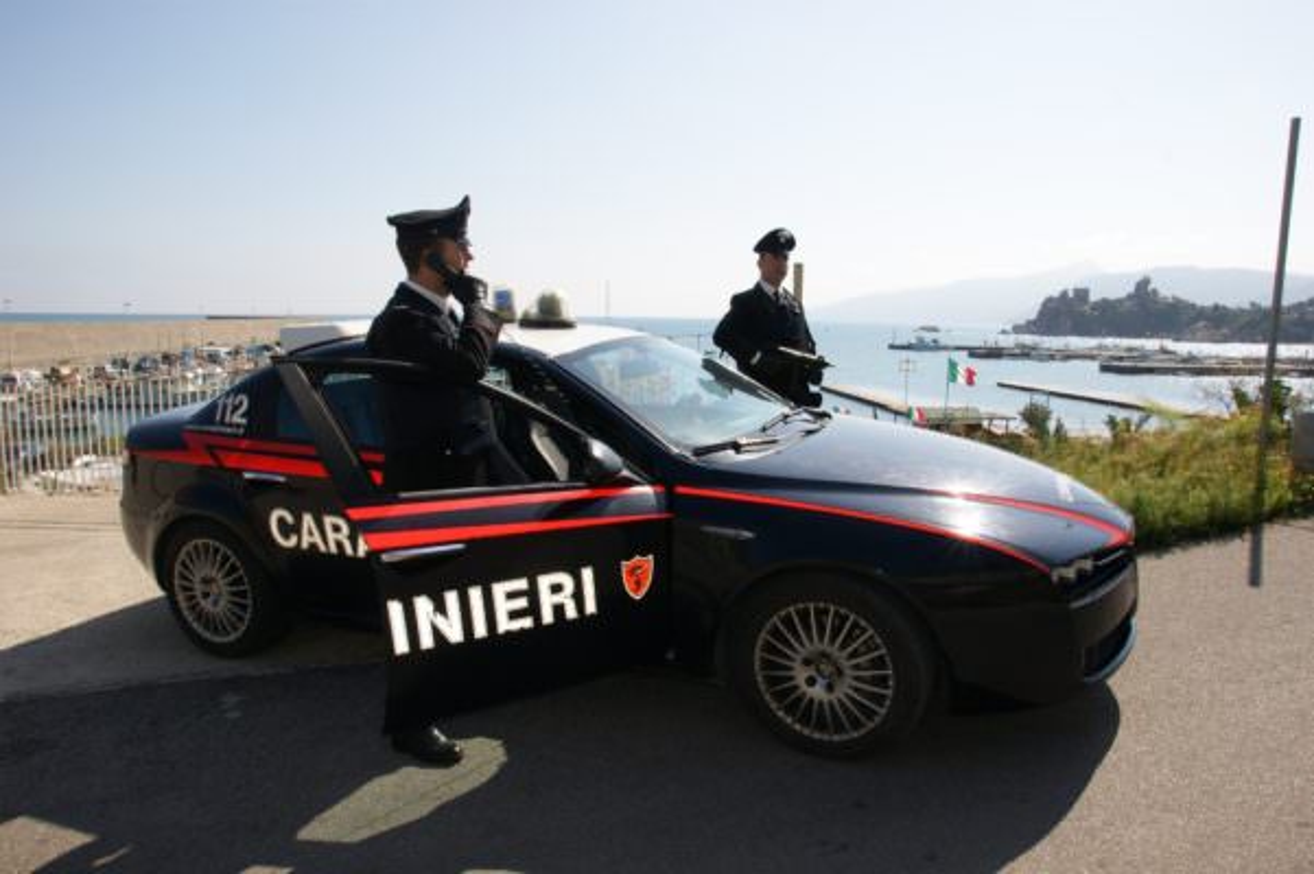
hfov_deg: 73.8
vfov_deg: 53.1
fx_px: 875
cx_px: 657
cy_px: 437
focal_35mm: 24
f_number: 14
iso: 100
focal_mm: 16
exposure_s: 1/125
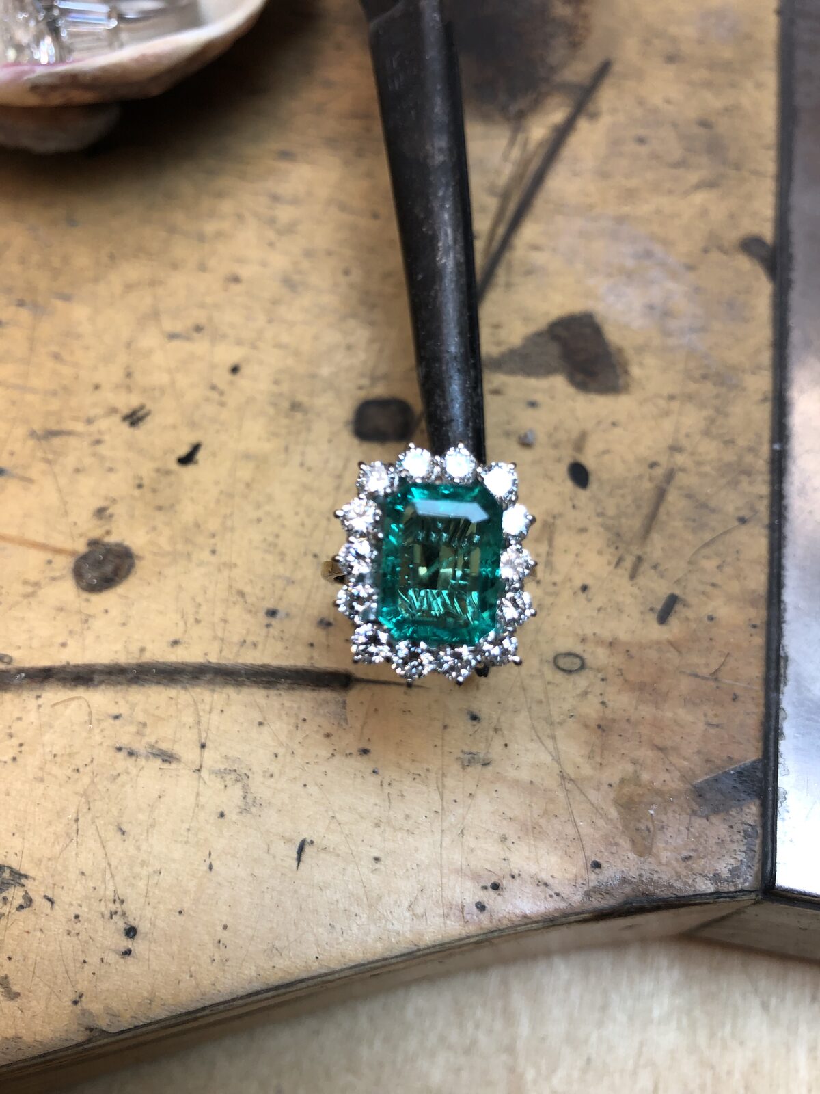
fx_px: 884
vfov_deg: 63.4
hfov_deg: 49.7
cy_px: 547
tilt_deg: -62.2
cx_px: 410
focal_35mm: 28
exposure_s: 1/120
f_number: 1.8
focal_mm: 4
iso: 40
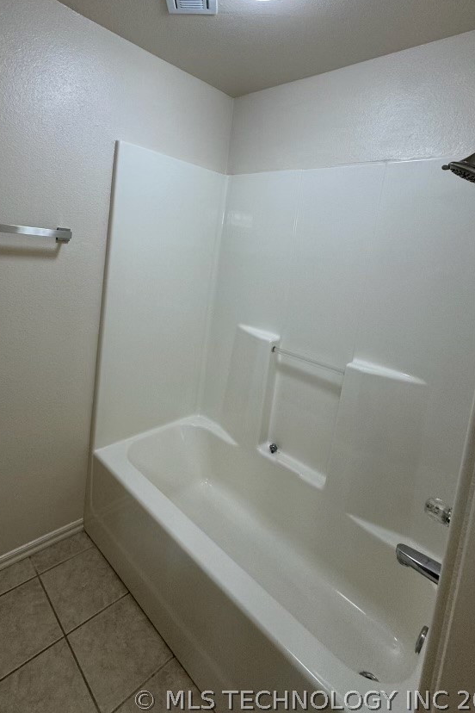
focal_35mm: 18
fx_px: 356
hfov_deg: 66.8
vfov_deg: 88.7
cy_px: 279
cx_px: 194
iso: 125
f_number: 2.2
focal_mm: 2.22
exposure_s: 1/120
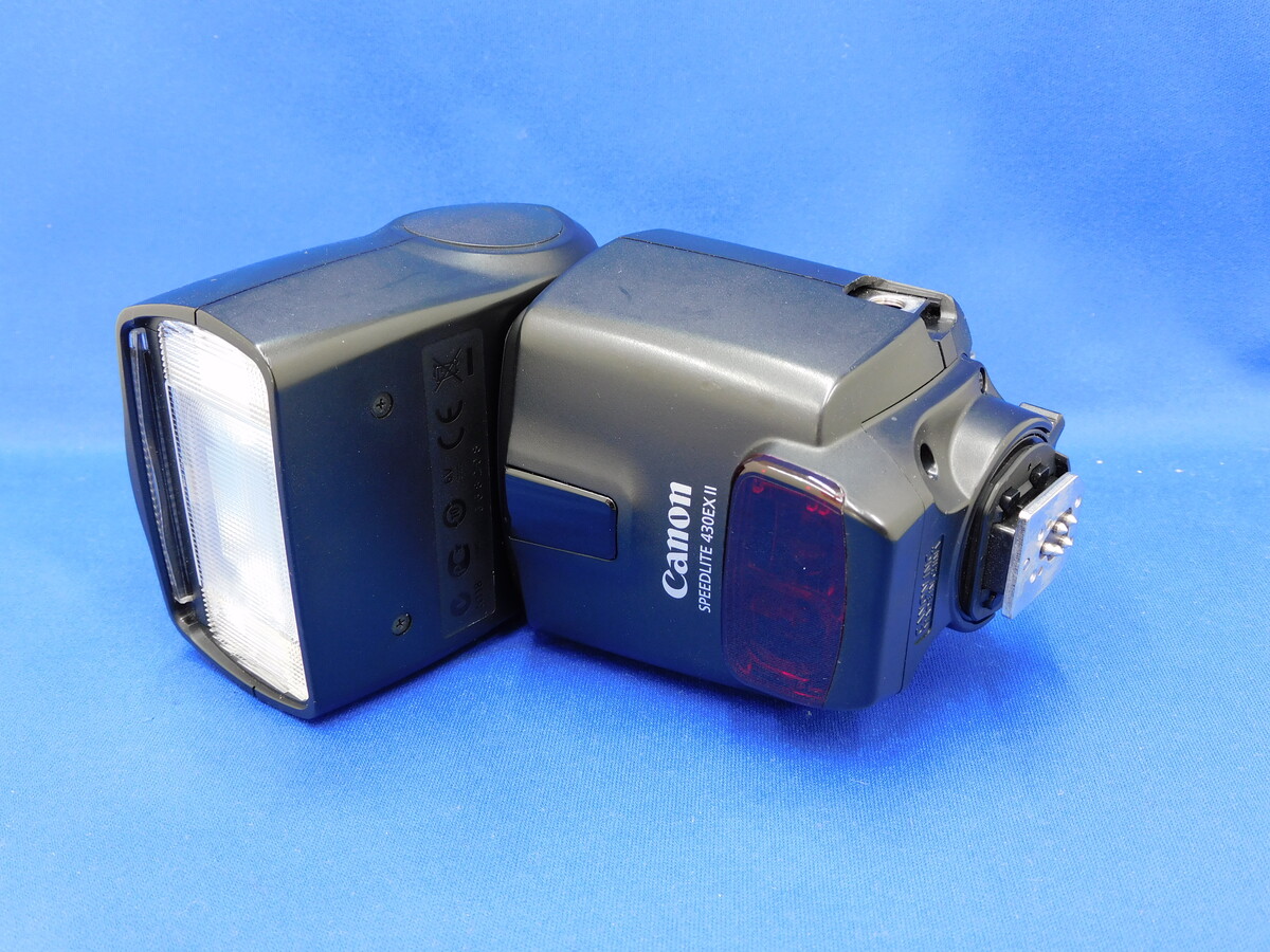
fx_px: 1284
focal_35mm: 35
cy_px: 476
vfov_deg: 40.7
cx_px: 635
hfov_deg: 52.6
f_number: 3.8
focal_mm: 6.3
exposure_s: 1/8
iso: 125
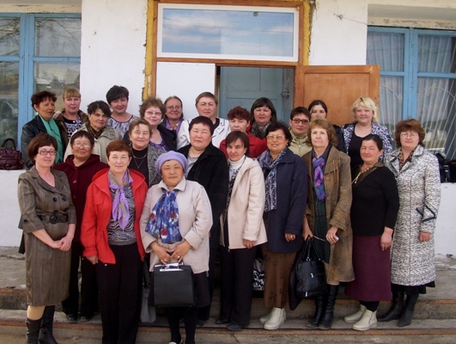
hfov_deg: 59.9
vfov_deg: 46.9
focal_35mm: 30
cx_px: 228
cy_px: 172
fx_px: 396
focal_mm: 5.8
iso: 71
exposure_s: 1/136
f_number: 4.1
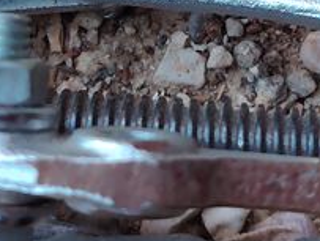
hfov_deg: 16.7
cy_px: -46
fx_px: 1093
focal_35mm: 118
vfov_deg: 12.3
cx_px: 172
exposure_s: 1/100
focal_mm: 5.25
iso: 656
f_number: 1.75
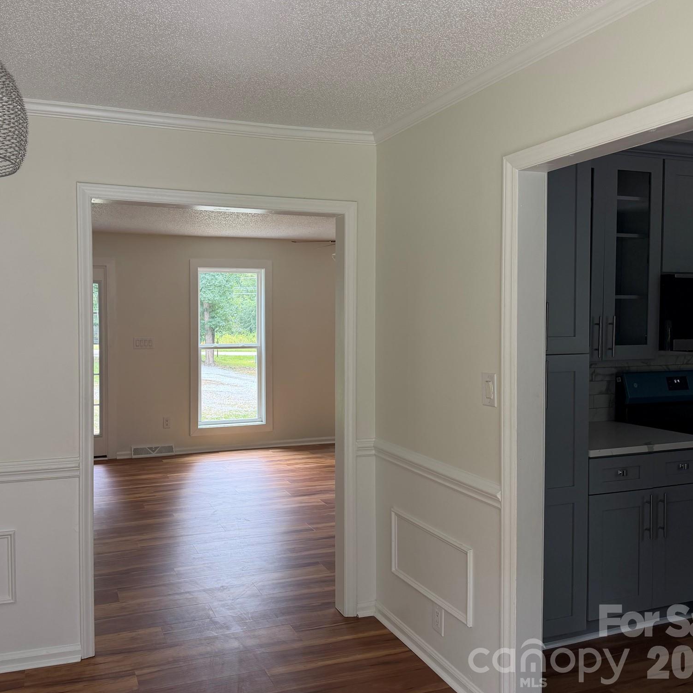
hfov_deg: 55.2
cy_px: 340
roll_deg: +0.7
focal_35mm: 29
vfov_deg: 55.6
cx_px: 273
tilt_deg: -0.2
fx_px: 657
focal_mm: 6.76
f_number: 1.78
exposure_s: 1/134
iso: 125
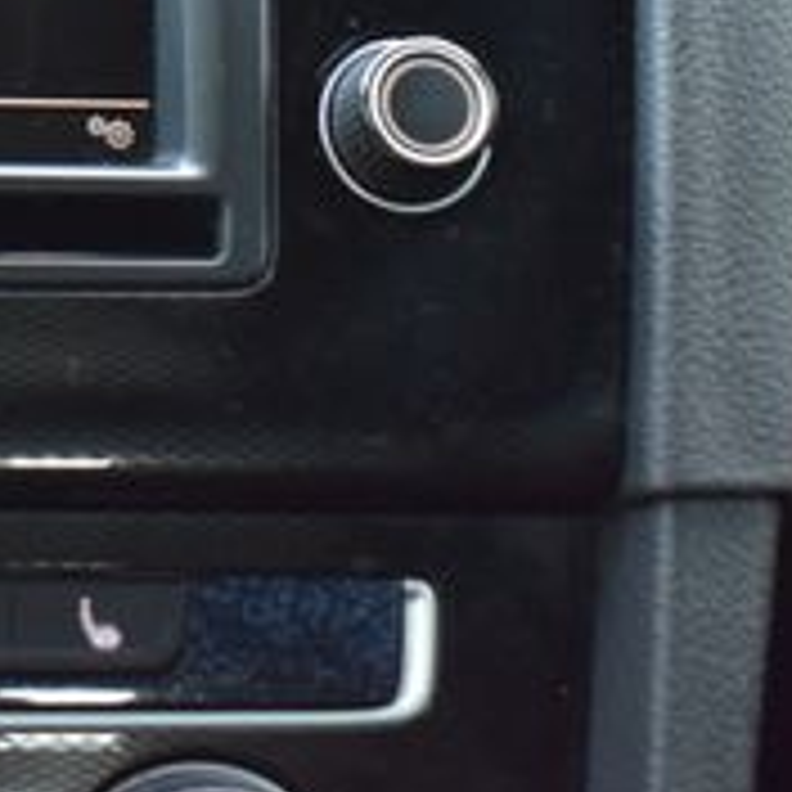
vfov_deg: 16.5
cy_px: -94
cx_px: -261
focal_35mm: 102
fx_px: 2640
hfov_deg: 16.1
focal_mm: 22
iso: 1000
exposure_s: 1/15
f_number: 6.3
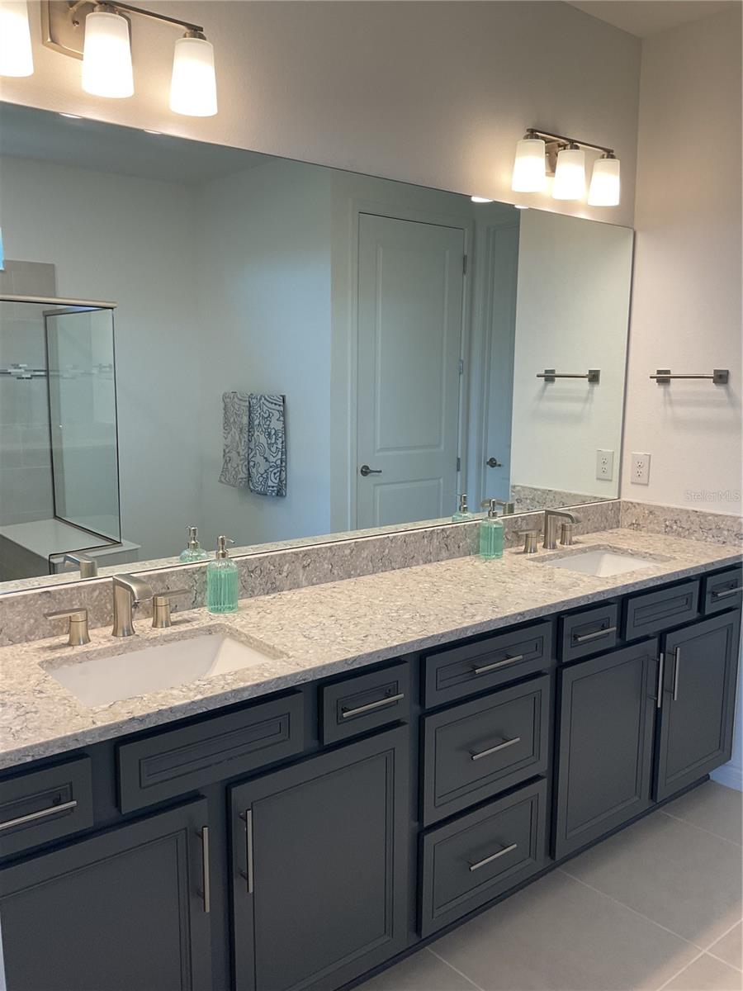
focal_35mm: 29
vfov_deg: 61.7
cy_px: 496
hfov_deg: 48.2
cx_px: 372
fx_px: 830
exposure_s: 1/120
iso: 64
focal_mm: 3
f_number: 1.8
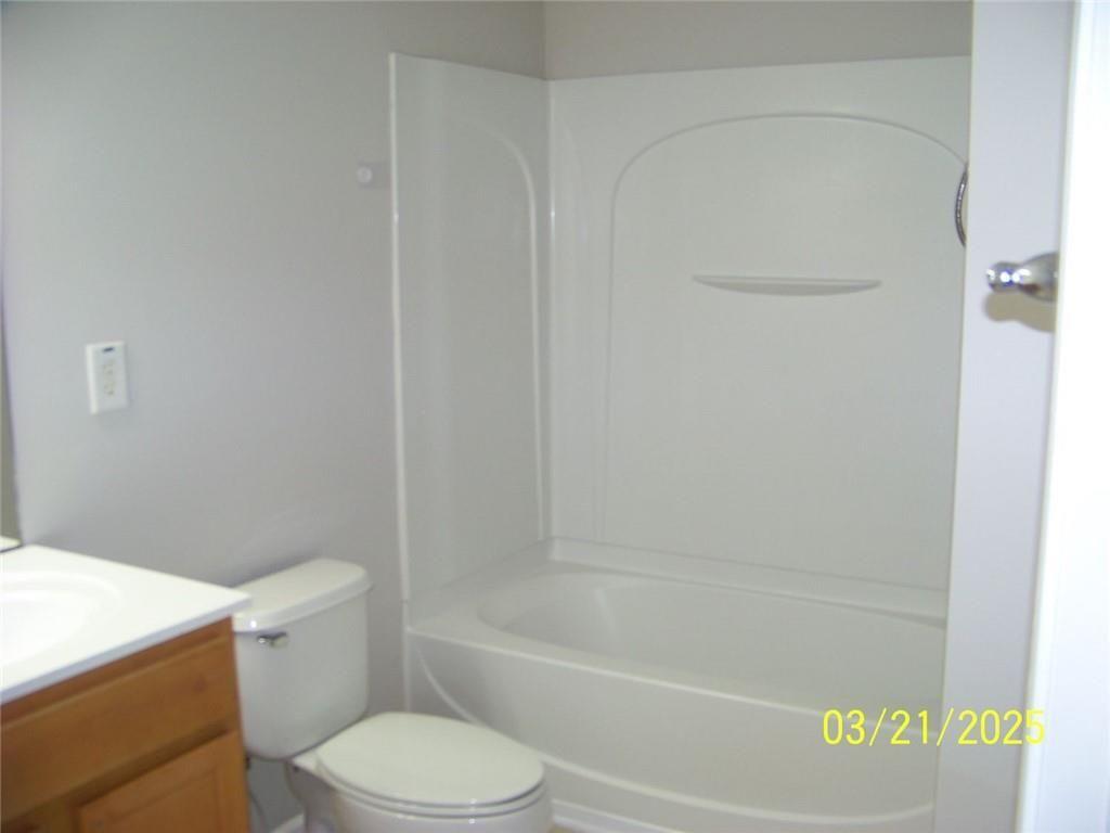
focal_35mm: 36
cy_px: 416
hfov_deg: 51.4
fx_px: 1154
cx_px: 555
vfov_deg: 39.7
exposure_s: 1/30
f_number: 2.8
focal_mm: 5.85
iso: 64
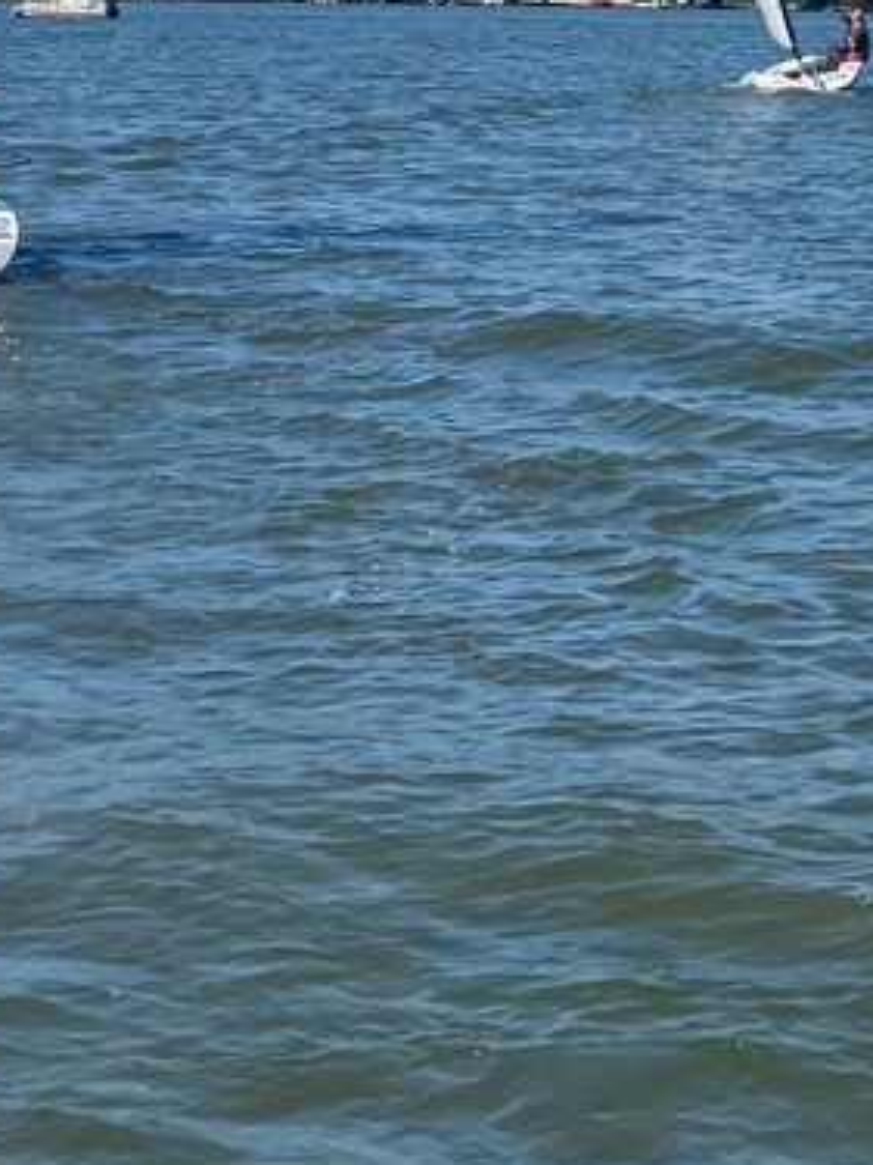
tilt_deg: +4.7
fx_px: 3264
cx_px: 690
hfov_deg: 15.1
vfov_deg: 18.7
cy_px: -370
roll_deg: -2.3
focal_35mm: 97
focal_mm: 4.2
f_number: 1.6
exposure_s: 1/4132
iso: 32
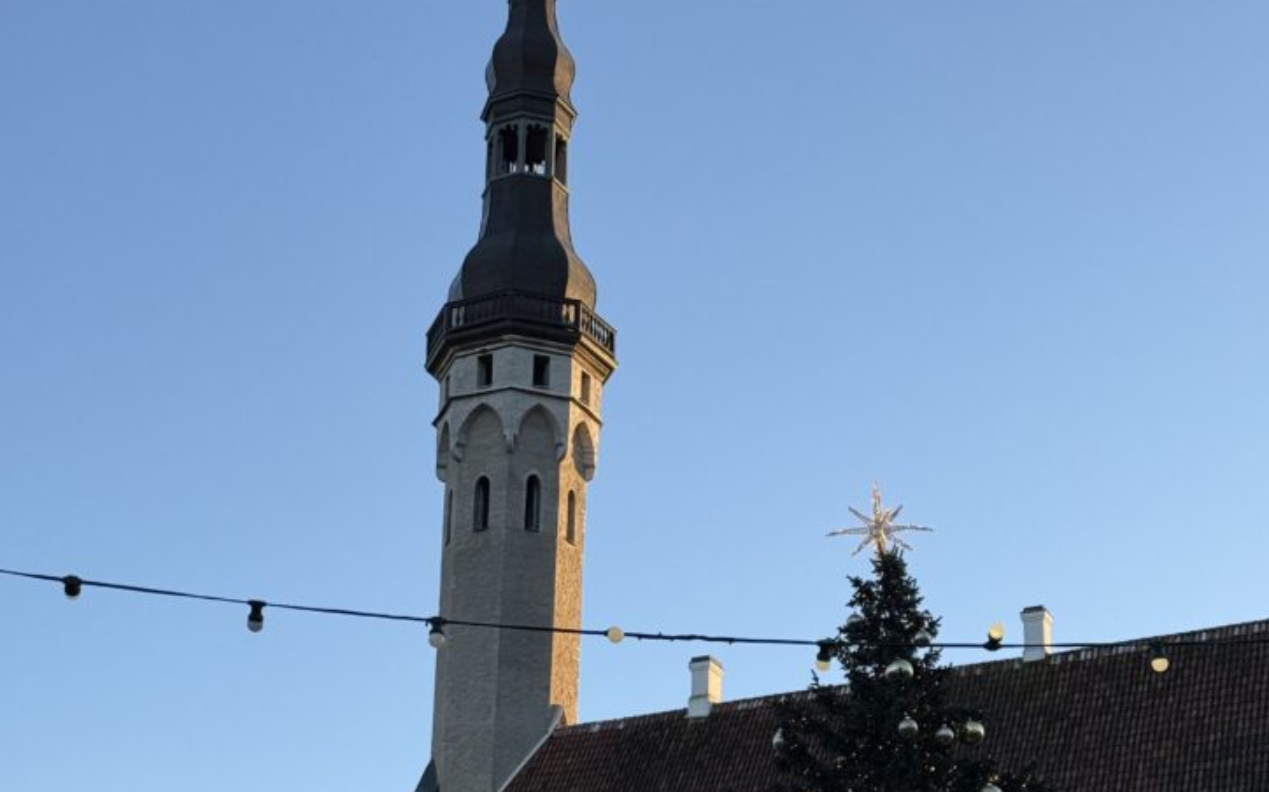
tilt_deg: +21.0
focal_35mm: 72
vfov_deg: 17.9
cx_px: 652
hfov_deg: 28.6
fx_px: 2489
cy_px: 634
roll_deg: -0.4
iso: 64
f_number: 1.78
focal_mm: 6.76
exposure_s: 1/1242
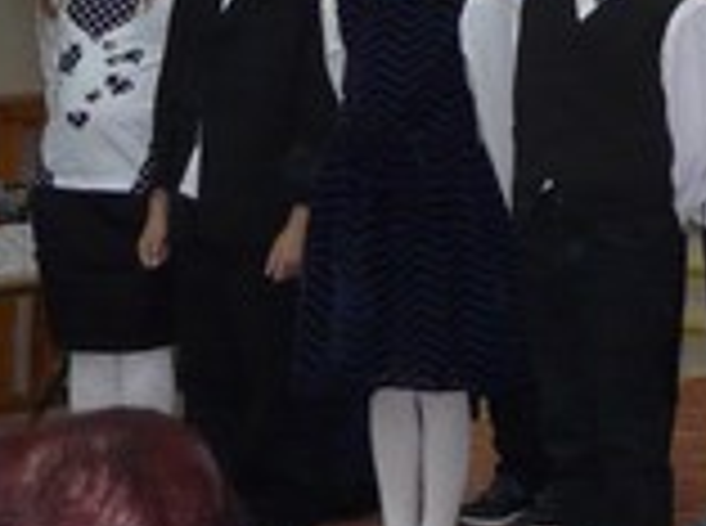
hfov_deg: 9.8
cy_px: -288
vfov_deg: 7.7
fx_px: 3846
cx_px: 1390
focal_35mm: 189
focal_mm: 6.1
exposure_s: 1/40
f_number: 2.8
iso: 200
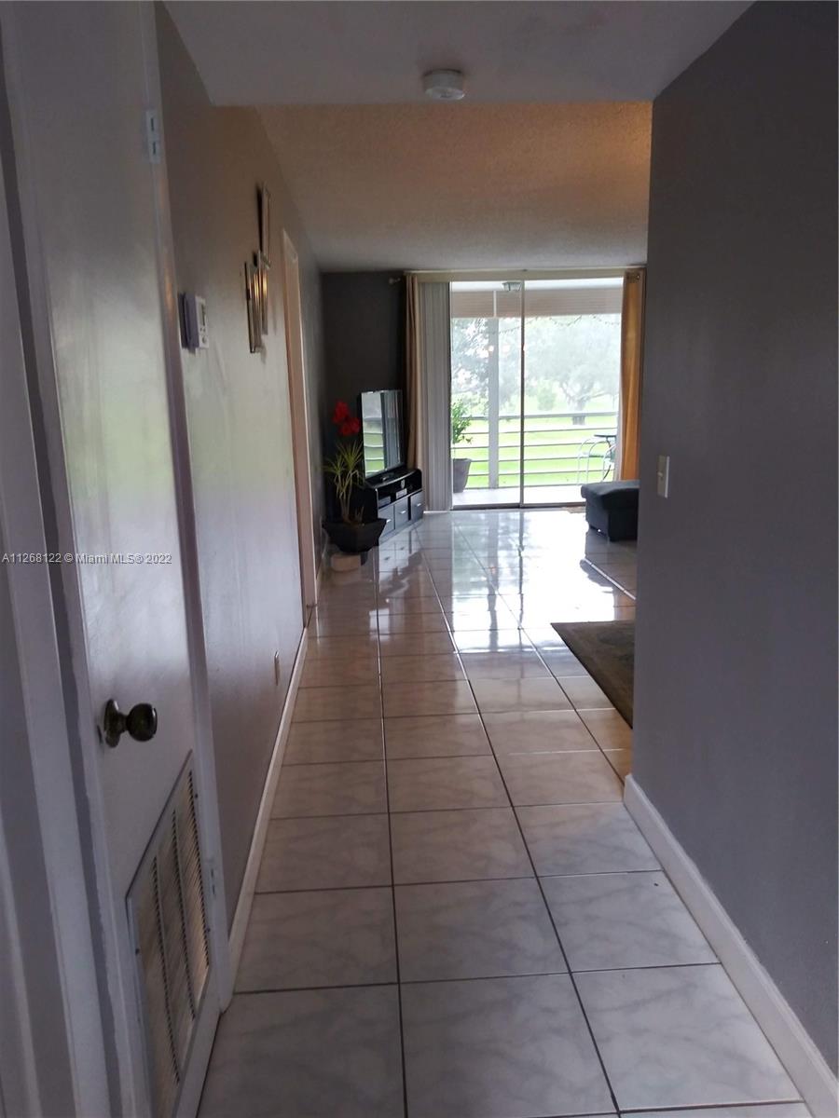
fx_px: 840
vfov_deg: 67.3
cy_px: 559
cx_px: 420
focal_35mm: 26
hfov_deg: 53.1
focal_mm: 3.52
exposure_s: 1/30
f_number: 2.2
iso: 100
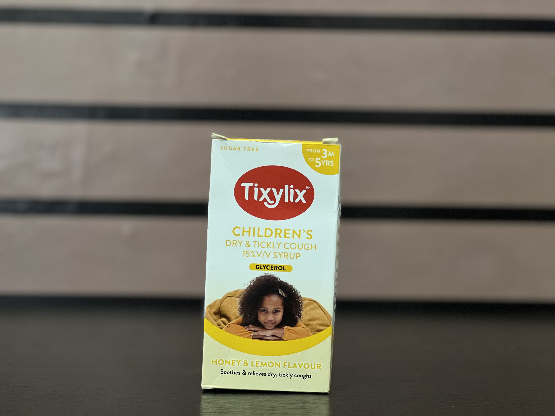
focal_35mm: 77
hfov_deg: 25.3
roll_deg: -0.4
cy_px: 208
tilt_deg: -0.3
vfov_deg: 19.1
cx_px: 278
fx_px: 1235
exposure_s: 1/33
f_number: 2.8
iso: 250
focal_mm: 9
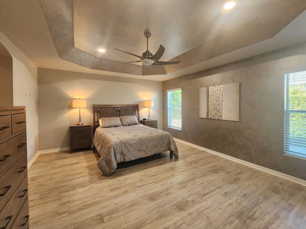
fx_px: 124
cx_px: 164
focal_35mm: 14
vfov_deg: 85.6
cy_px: 109
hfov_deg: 101.9
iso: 160
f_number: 2.2
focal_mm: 2.2
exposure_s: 1/60
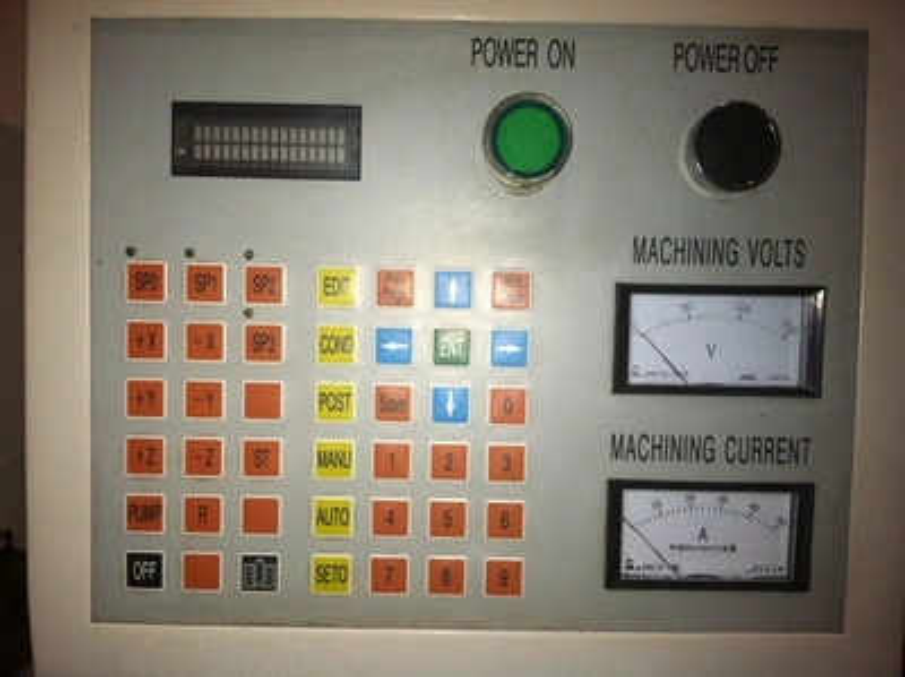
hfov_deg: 52.7
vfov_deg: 40.6
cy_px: 338
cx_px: 452
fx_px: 914
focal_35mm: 35
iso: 80
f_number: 2.8
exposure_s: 1/40
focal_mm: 3.85
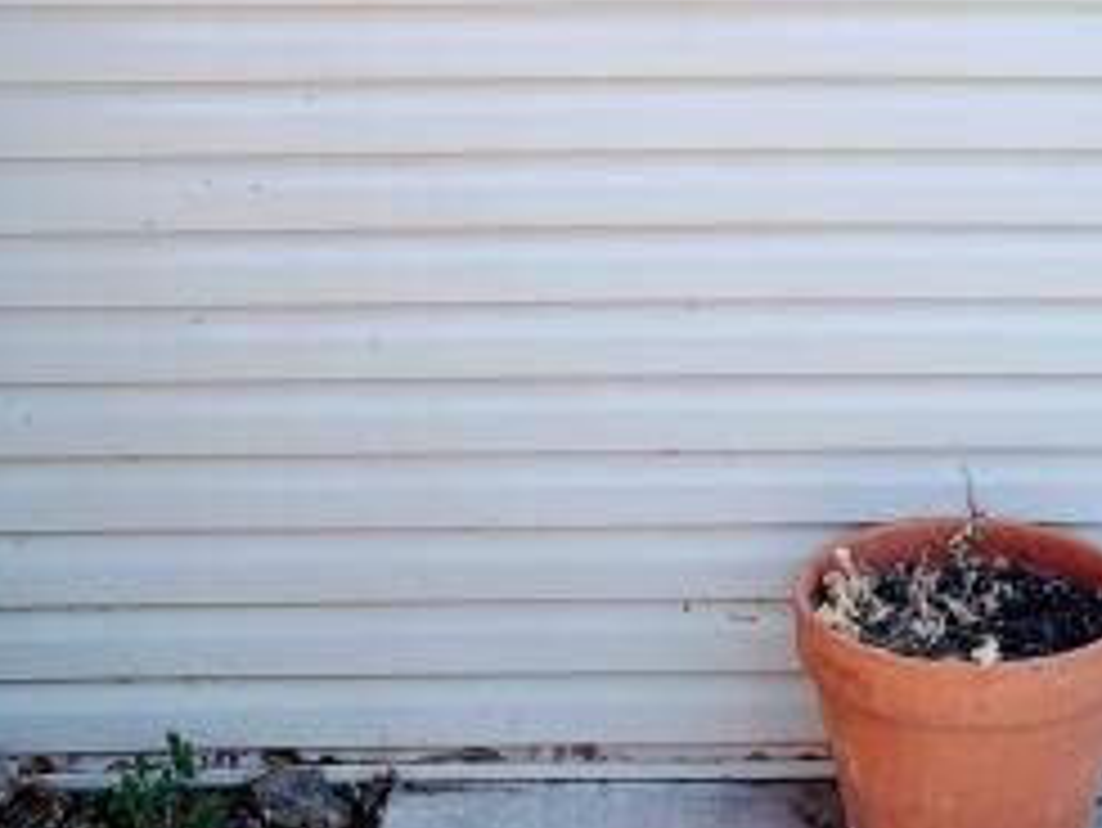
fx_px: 2166
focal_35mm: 68
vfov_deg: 20.2
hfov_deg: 28.3
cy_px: -180
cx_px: 751
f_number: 2.4
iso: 50
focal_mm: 4.3
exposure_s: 1/471
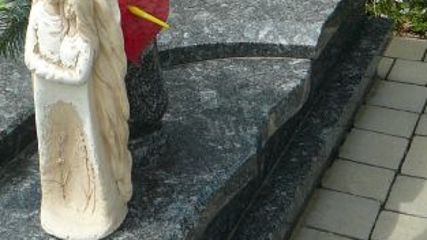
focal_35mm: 78
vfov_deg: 15.2
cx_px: 130
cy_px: 3
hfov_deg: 27.0
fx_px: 883
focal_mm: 5.2
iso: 80
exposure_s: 1/400
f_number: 5
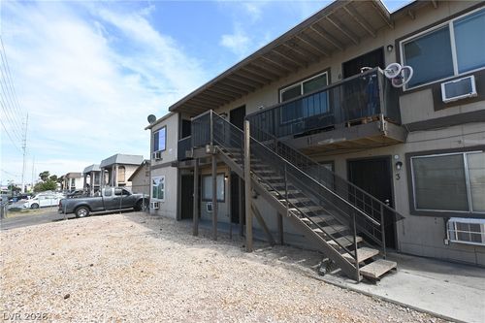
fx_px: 242
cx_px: 242
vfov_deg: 67.3
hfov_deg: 90.0
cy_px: 162
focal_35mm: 18
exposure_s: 1/200
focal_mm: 12
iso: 100
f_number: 7.1
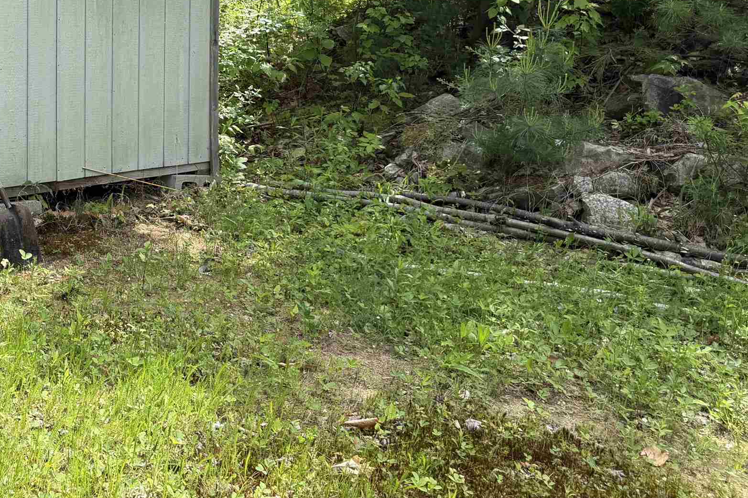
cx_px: 76
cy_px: 39
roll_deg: -2.2
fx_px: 1018
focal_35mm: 49
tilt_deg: -6.8
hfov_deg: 37.7
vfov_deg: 26.5
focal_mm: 6.76
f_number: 1.78
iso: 80
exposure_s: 1/1292
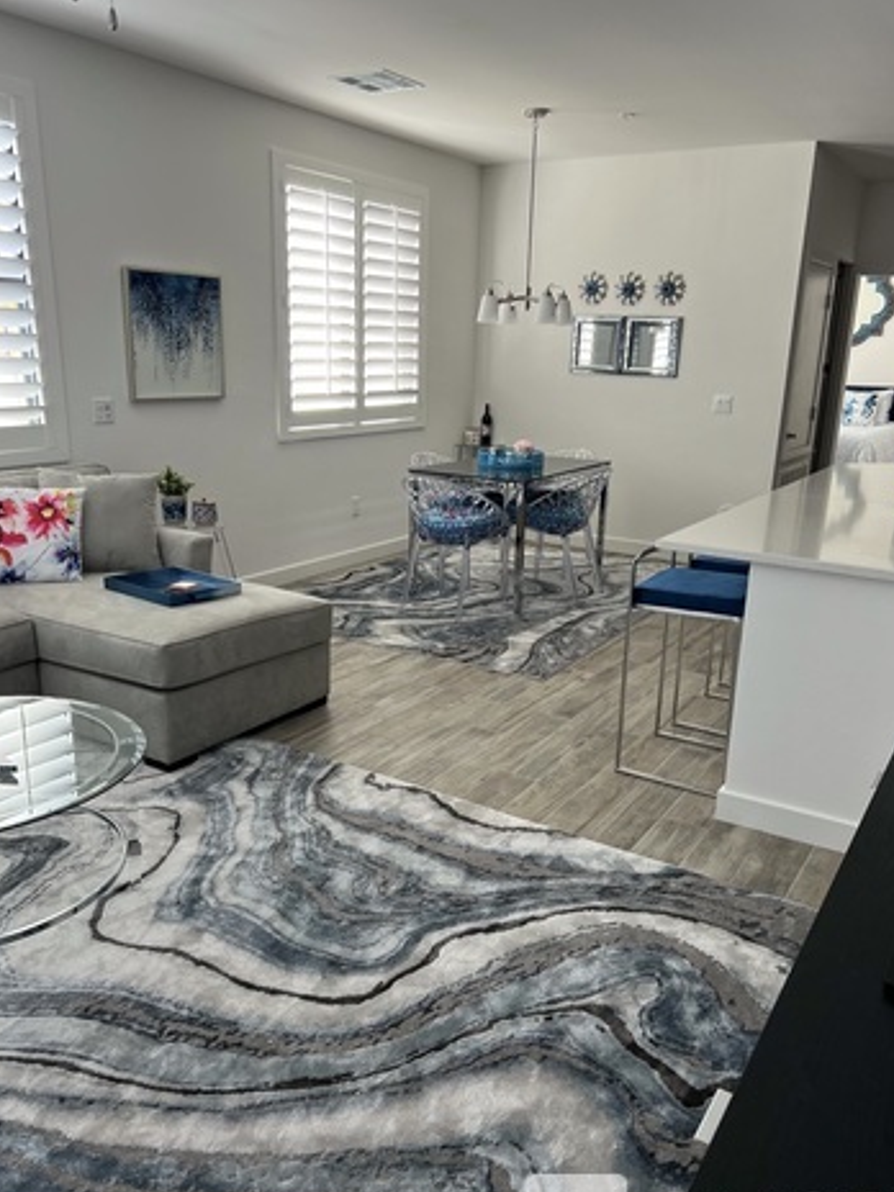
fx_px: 964
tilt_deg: -17.1
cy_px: 635
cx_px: 459
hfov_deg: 49.7
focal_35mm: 28
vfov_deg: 63.4
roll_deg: -1.9
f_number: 1.5
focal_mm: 5.7
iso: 125
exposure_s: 1/120
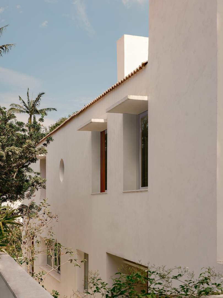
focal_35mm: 55
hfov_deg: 26.6
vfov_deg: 34.9
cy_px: 149
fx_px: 472
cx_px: 112
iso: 200
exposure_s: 1/250
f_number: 8
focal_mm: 70
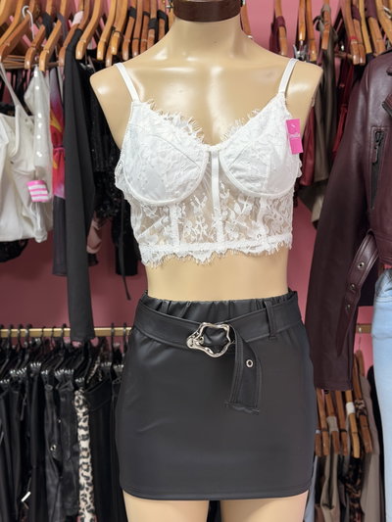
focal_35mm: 48
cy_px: 261
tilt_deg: -9.3
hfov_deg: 30.3
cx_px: 196
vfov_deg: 39.6
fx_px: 724
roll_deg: +1.1
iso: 100
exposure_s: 1/73
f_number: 1.78
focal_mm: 6.76
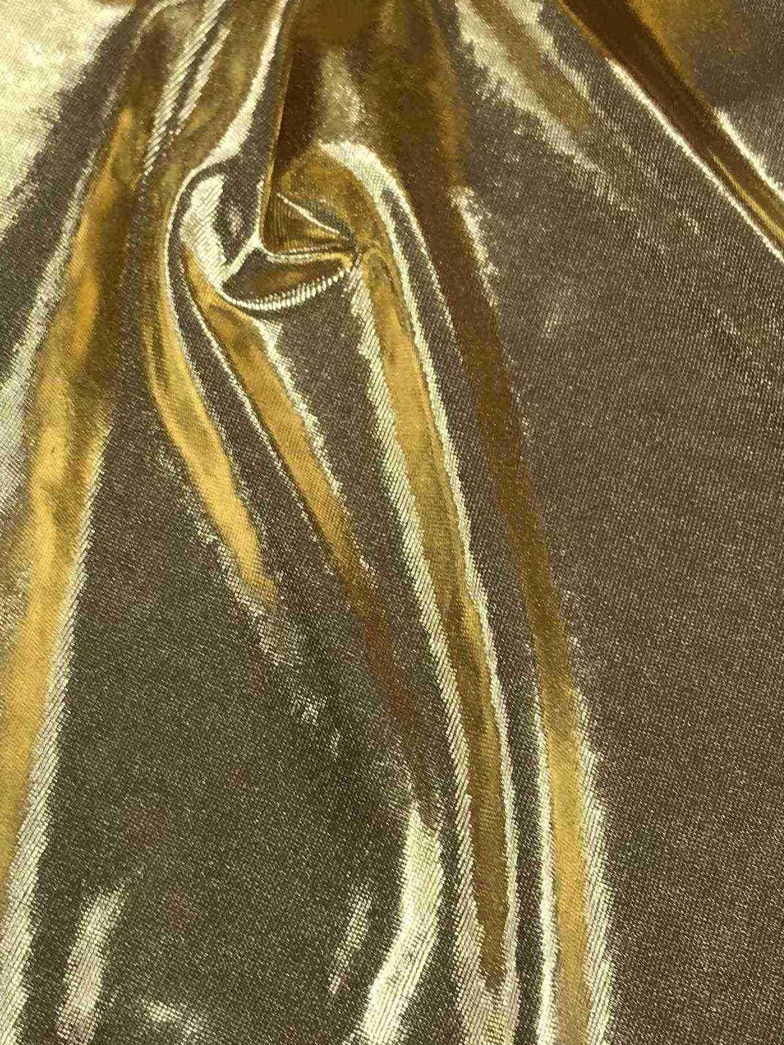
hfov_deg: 21.1
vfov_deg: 28.1
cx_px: 202
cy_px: 440
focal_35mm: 69
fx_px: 2084
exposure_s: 1/50
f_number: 1.8
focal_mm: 3.99
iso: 20
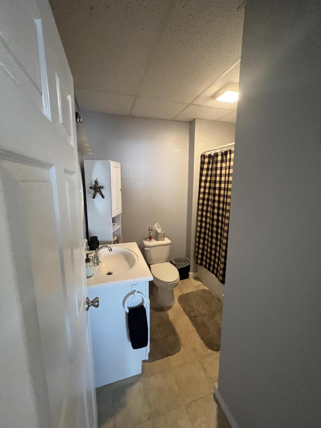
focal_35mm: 13
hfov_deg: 89.9
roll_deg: -1.2
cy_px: 214
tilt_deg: -8.2
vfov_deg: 106.2
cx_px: 160
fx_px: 161
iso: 1000
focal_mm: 1.57
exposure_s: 1/60
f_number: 1.8
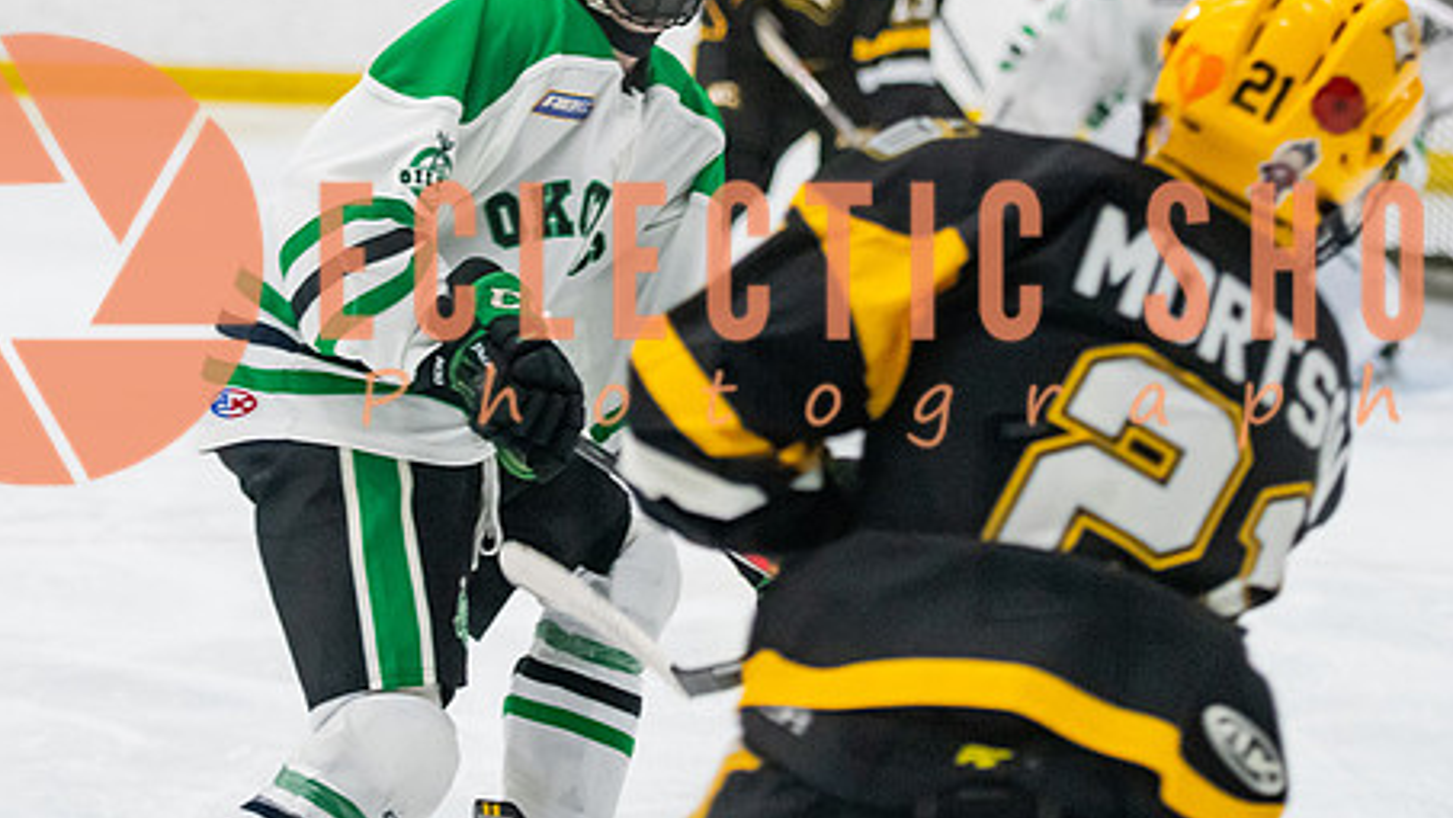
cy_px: 16
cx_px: 718
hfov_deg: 12.5
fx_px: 6628
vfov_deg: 7.0
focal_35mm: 172
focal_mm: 92
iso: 4000
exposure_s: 1/800
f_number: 2.8
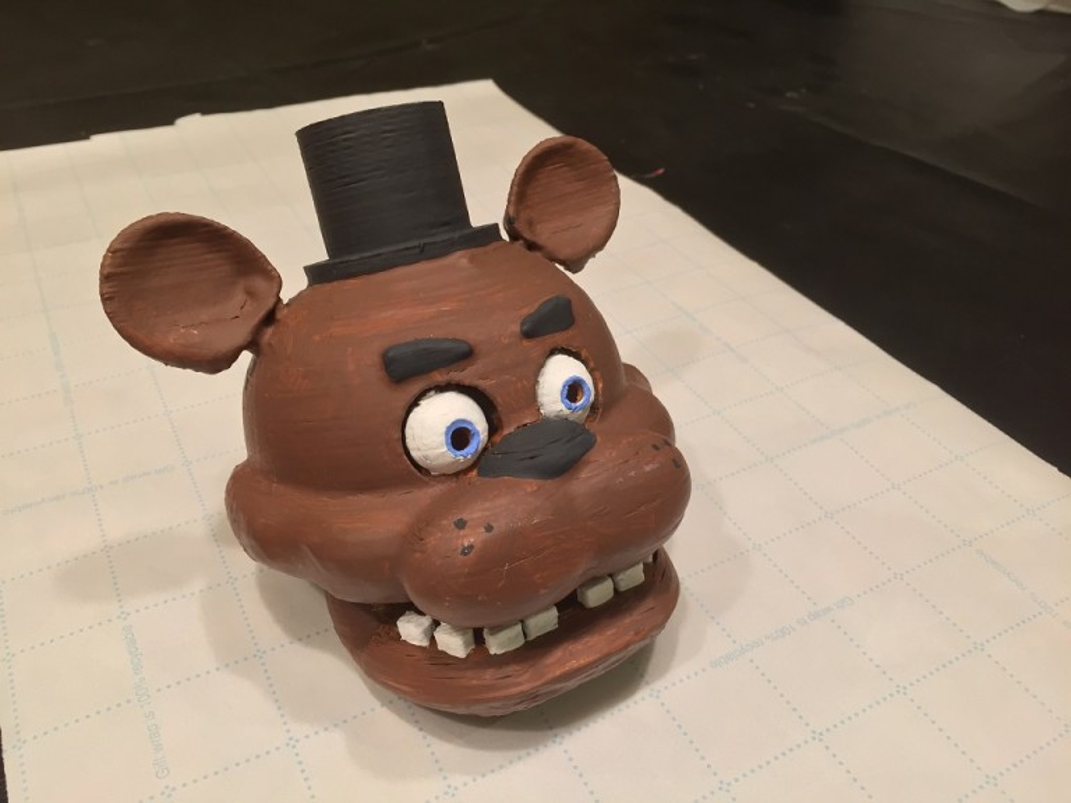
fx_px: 897
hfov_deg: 61.7
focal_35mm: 29
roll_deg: -1.4
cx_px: 536
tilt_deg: -36.6
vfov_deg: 48.2
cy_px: 402
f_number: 2.2
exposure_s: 1/30
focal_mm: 4.15
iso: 100
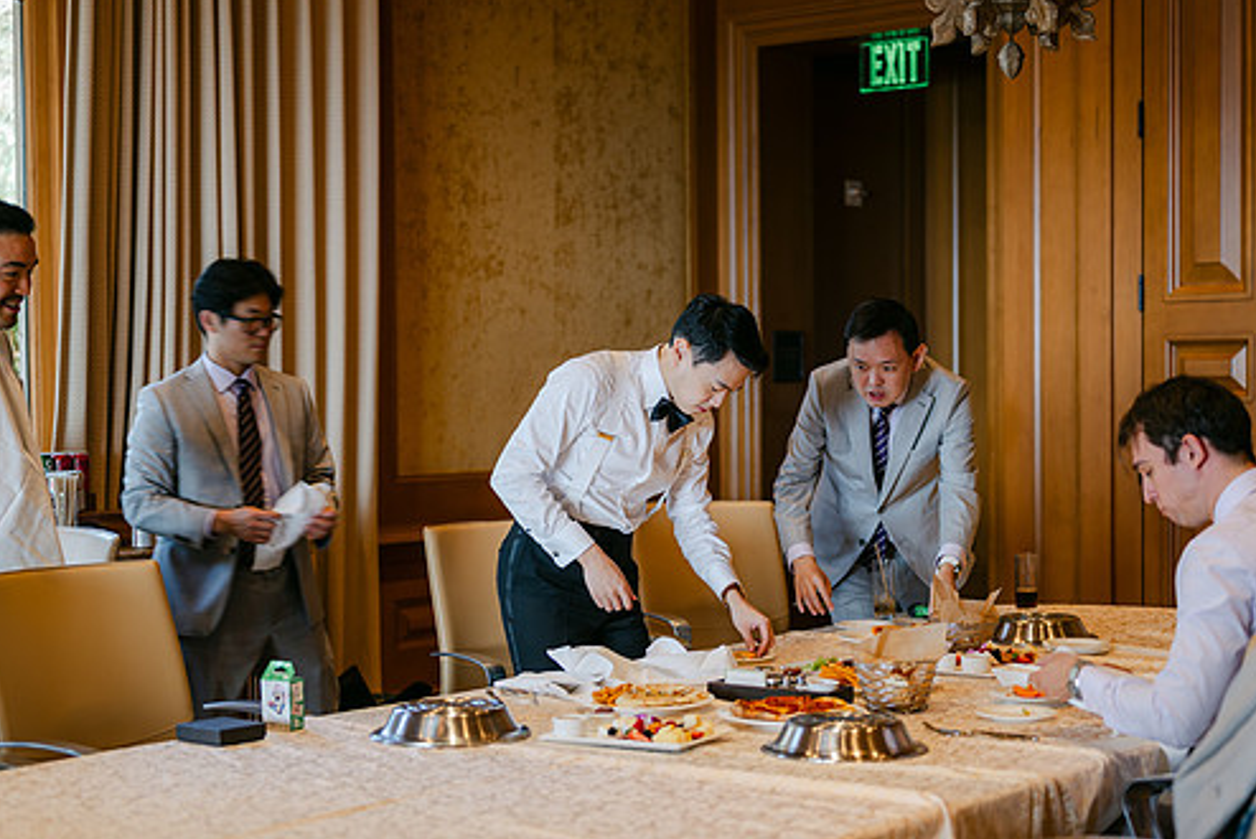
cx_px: 662
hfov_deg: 33.4
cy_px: 436
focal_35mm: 60
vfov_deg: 22.7
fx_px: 2094
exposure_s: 1/30
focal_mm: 50
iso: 64
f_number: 1.8
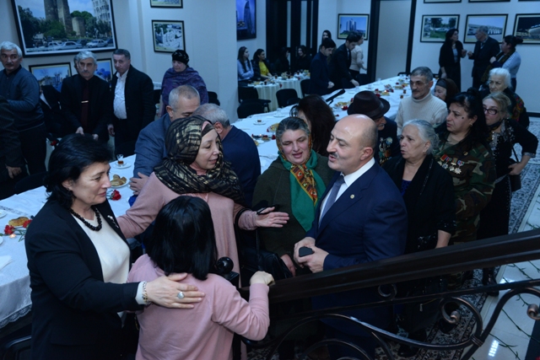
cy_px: 180
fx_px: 510
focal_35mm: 34
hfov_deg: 55.8
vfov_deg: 38.9
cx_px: 270
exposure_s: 1/125
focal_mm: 34
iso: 2200
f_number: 5
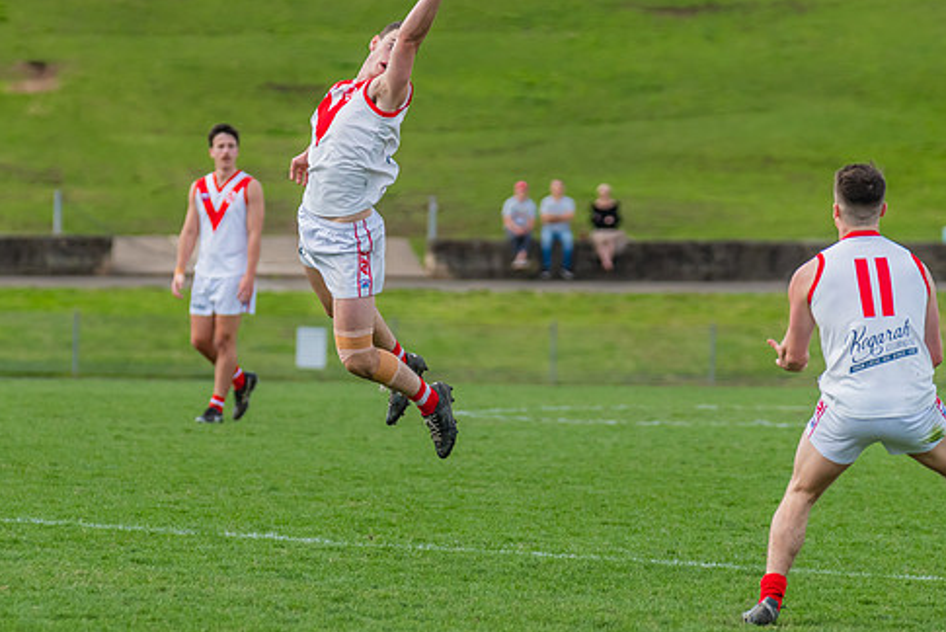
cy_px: 315
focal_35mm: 381
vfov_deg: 3.6
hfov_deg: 5.4
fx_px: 10017
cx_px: 366
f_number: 5.6
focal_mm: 240
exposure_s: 1/1600
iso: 800
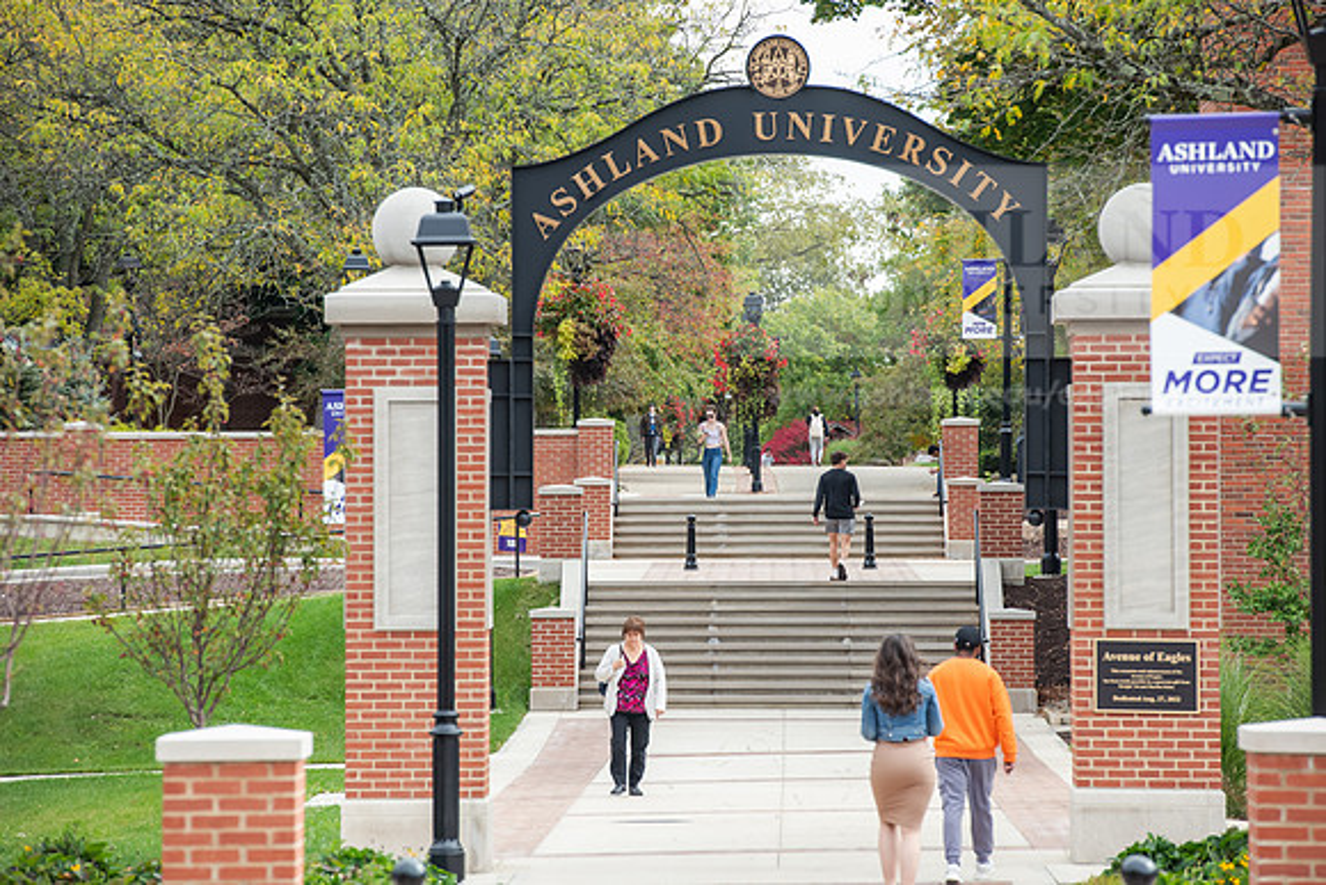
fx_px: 7368
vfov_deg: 6.9
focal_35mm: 200
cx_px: 663
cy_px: 442
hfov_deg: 10.3
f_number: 7.1
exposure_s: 1/320
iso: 400
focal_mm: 200
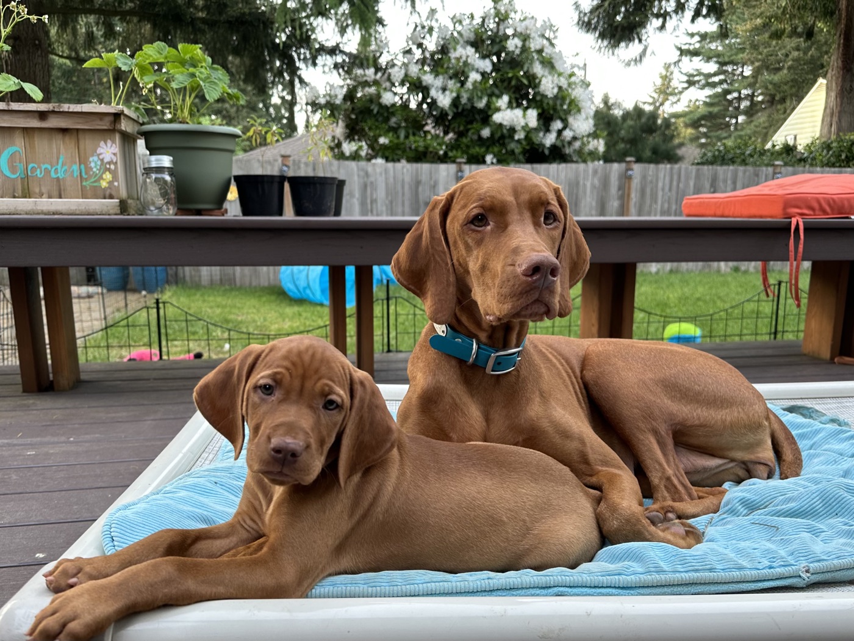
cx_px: 427
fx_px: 592
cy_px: 320
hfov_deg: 71.6
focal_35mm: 24
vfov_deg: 56.8
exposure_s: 1/121
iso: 80
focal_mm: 6.86
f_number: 1.78
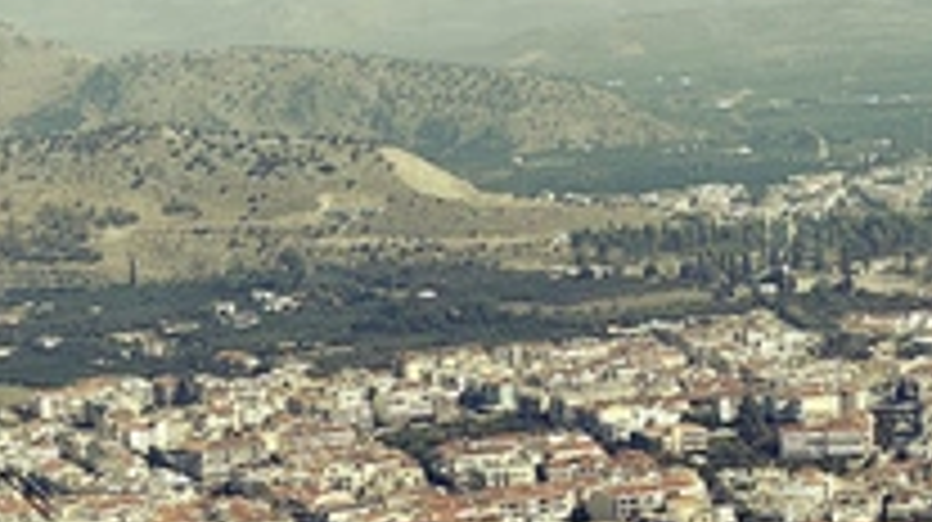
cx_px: 630
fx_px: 2963
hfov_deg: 17.8
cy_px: 279
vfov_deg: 10.1
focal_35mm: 120
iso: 50
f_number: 2
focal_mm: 6.35
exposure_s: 1/3205
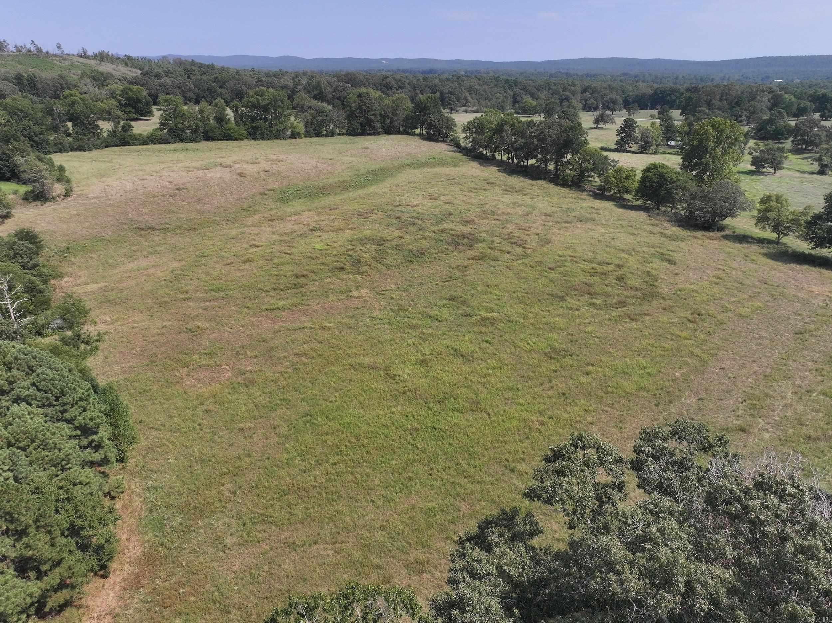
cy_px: 312
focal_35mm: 24
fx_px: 577
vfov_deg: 56.8
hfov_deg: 71.6
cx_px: 416
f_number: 2.8
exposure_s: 1/2000
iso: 120
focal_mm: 12.29
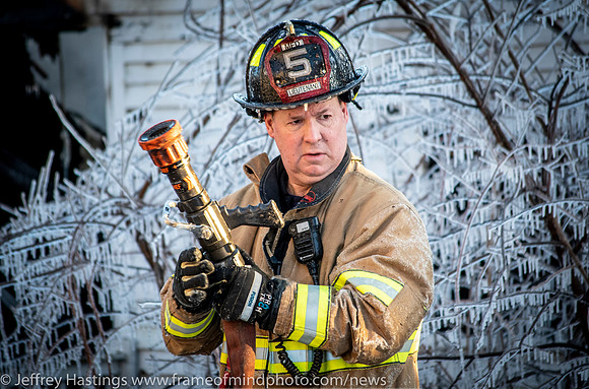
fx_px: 4381
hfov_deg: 7.7
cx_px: 297
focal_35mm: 269
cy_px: 181
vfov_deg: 5.1
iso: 800
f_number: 5.3
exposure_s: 1/125
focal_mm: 160
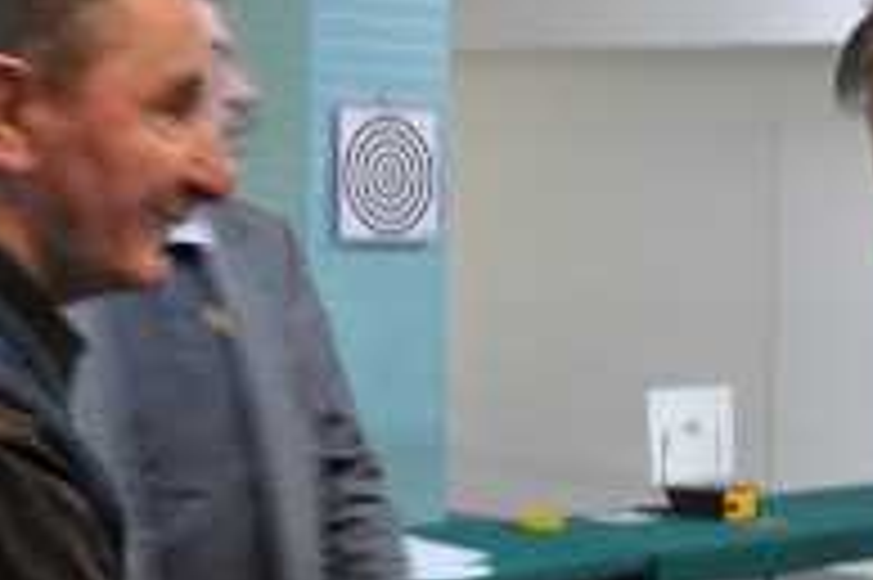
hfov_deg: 17.1
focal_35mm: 119
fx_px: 2883
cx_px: 644
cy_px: 429
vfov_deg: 11.5
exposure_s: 1/20
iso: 400
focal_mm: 24
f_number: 6.3
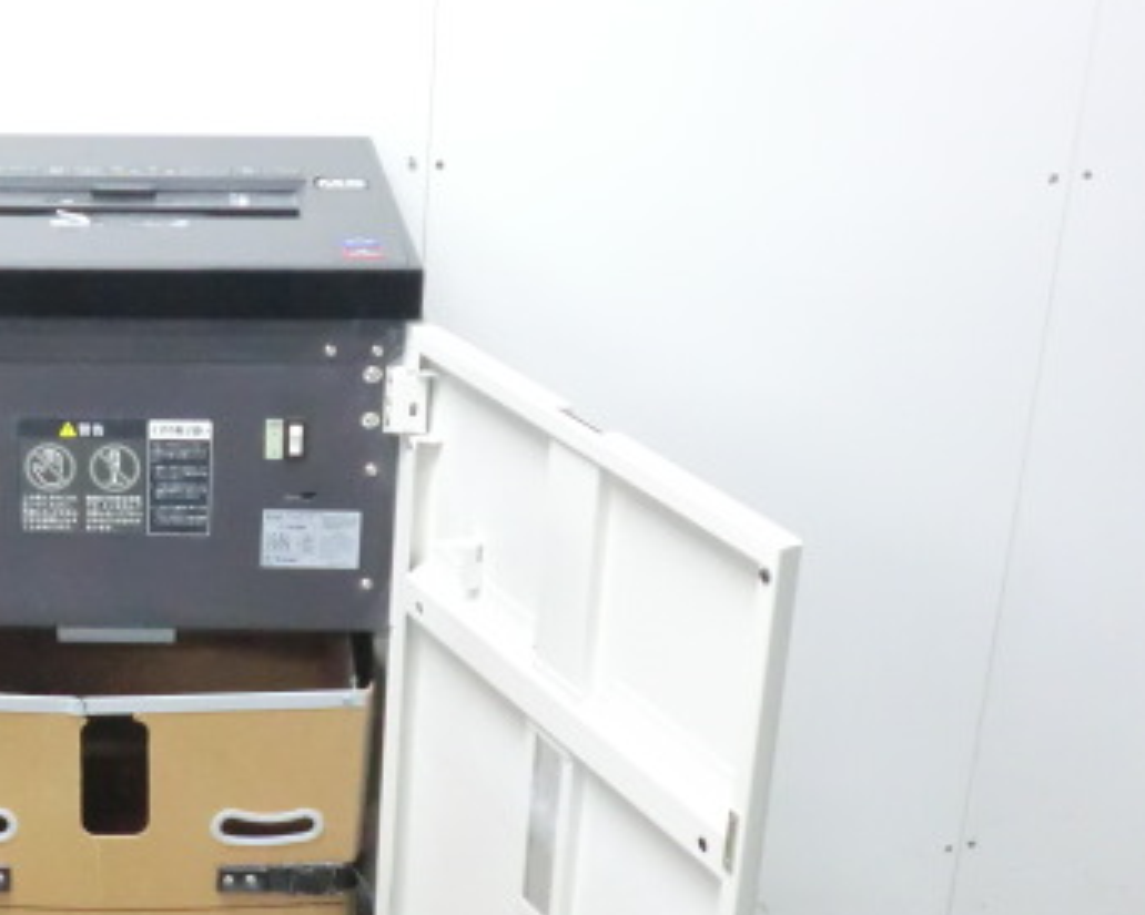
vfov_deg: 22.1
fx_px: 2338
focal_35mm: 69
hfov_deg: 26.7
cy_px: 619
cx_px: 130
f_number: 3.9
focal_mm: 6.9
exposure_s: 1/25
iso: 800
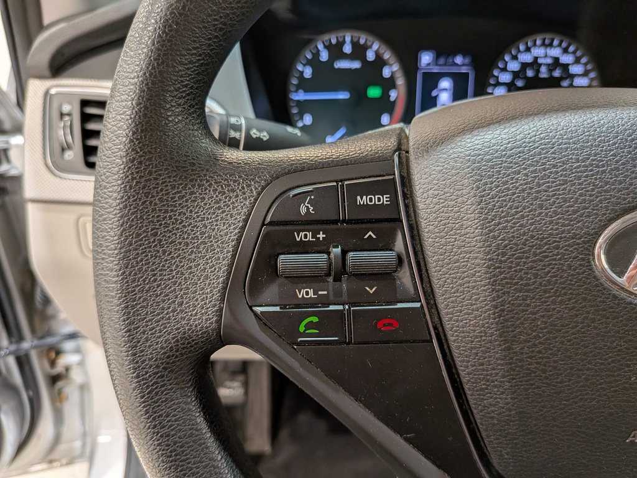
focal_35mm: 24
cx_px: 318
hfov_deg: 71.6
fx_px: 442
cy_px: 239
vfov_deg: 56.8
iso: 372
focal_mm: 4.53
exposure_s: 1/120
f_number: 1.7
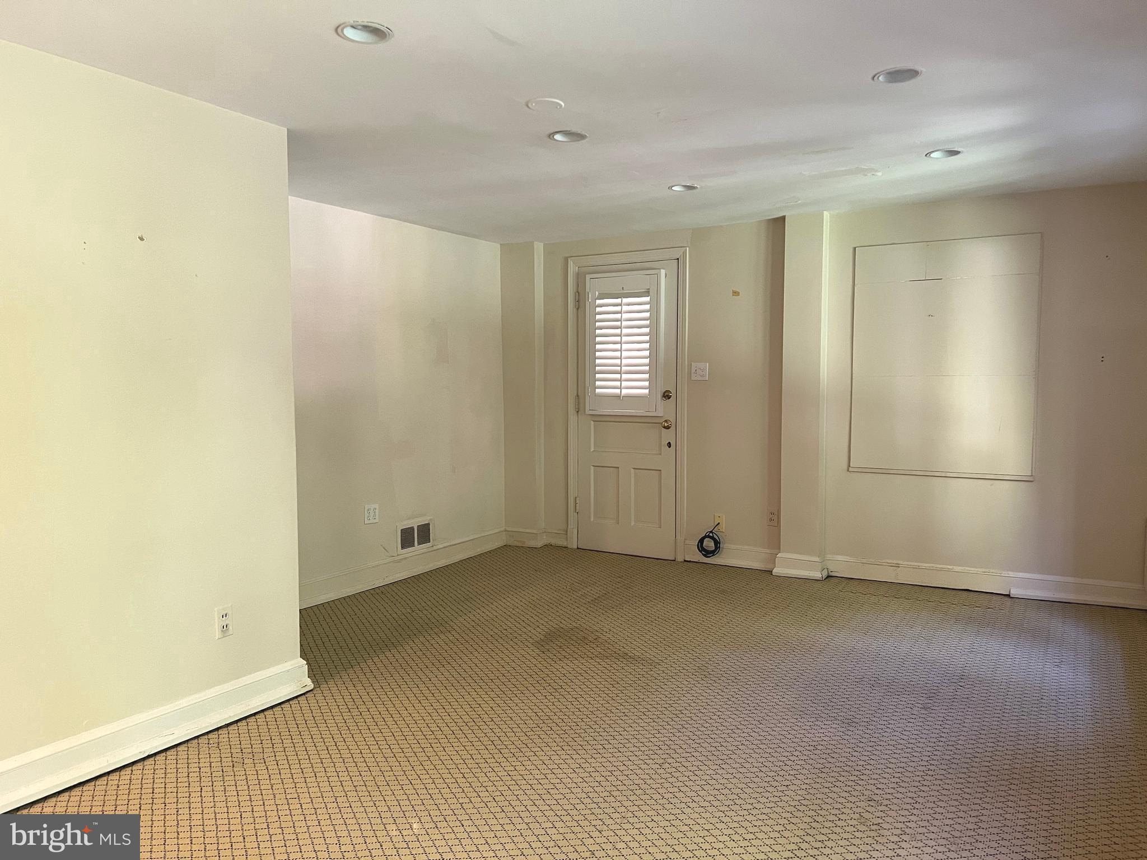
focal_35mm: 26
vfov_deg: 53.1
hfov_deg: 67.3
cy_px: 430
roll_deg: +0.0
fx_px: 862
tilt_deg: -4.4
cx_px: 574
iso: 250
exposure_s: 1/60
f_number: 1.5
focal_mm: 5.7
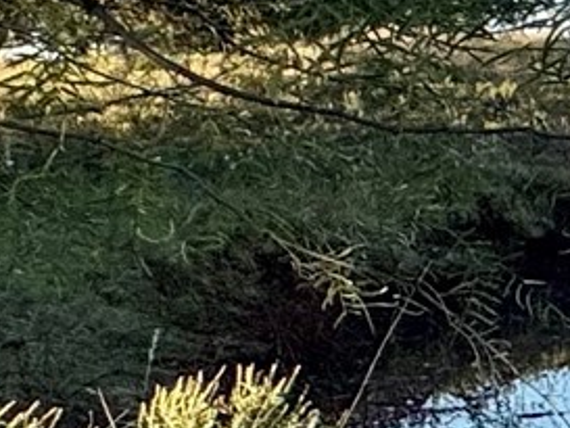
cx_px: 1794
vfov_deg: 14.1
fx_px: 1730
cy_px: 246
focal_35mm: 105
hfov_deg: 10.8
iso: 50
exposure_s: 1/956
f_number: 2.2
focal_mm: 2.22
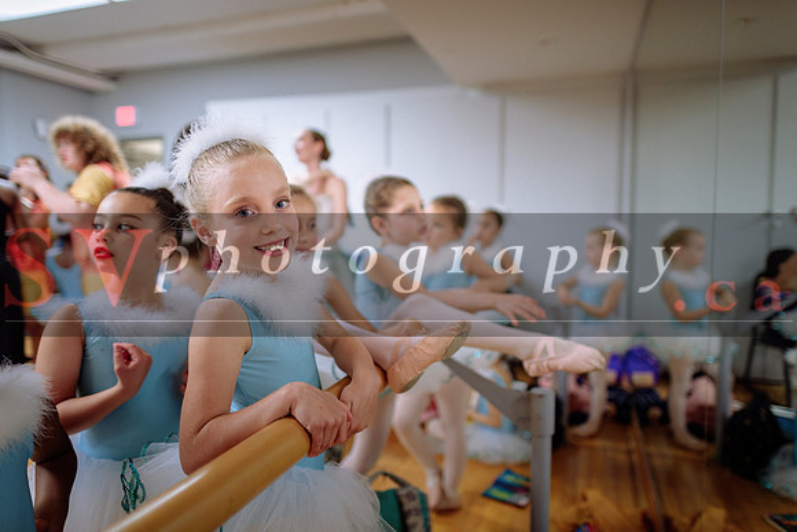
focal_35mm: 24
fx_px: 531
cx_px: 398
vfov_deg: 53.2
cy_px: 266
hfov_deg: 73.7
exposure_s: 1/250
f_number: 1.4
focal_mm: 24
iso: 800
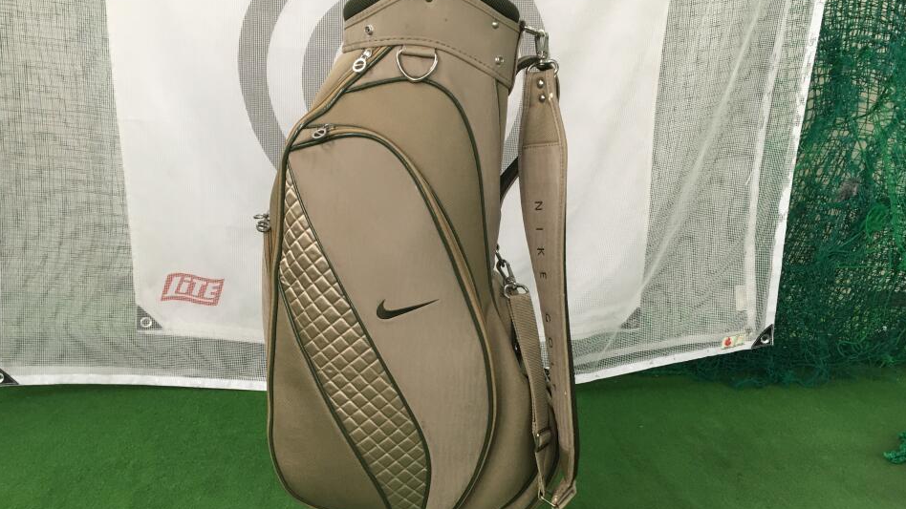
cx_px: 453
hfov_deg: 61.0
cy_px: 284
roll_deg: -1.0
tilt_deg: -15.3
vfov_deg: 36.6
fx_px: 769
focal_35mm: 32
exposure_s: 1/33
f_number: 2.2
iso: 100
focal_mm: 4.15
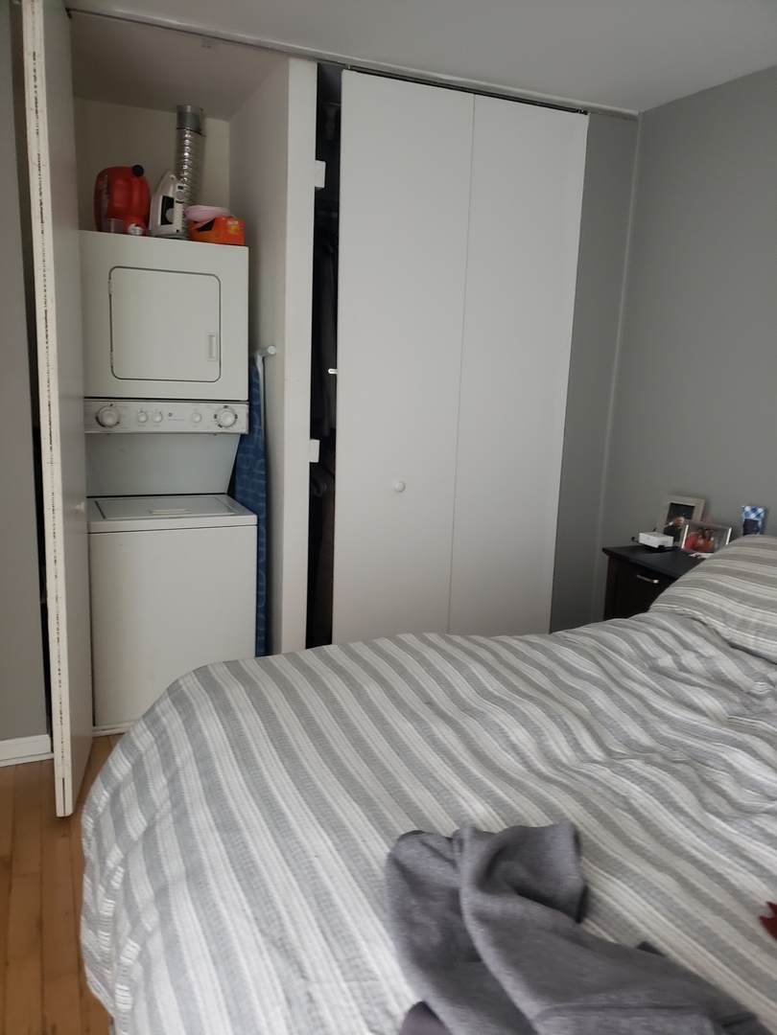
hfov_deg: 53.1
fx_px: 778
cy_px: 518
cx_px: 388
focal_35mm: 26
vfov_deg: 67.3
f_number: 1.5
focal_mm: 4.3
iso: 250
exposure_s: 1/15
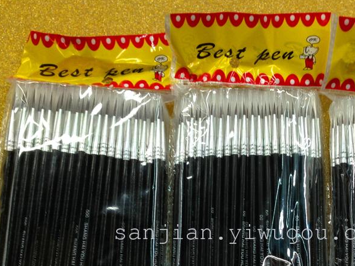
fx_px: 585
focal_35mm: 57
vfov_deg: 25.2
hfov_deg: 33.5
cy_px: 215
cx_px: 232
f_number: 2.4
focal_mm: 4.12
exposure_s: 1/20
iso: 64
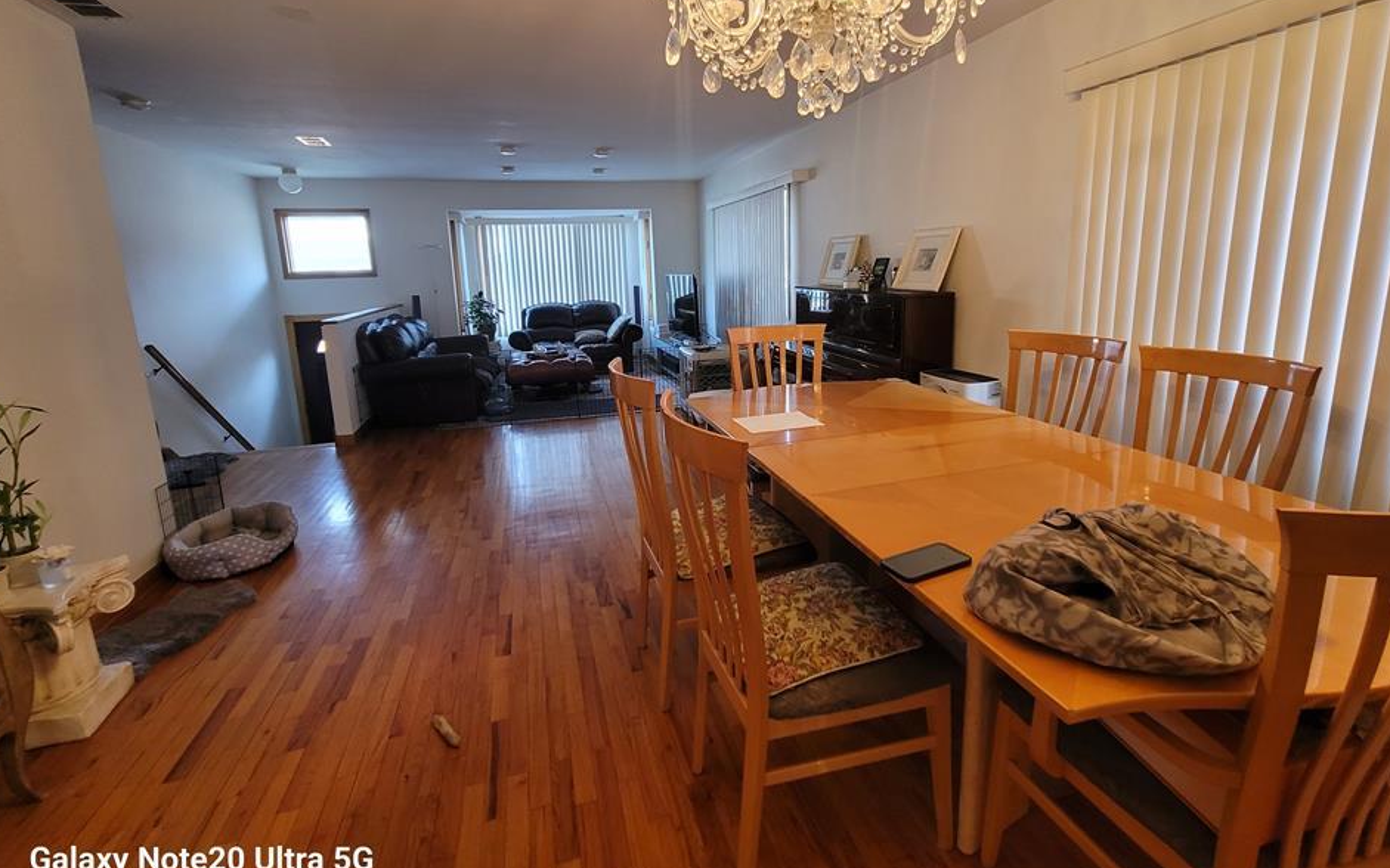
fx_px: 568
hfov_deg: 101.4
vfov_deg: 74.5
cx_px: 713
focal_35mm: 15
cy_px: 382
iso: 250
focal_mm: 2.2
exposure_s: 1/60
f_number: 2.2
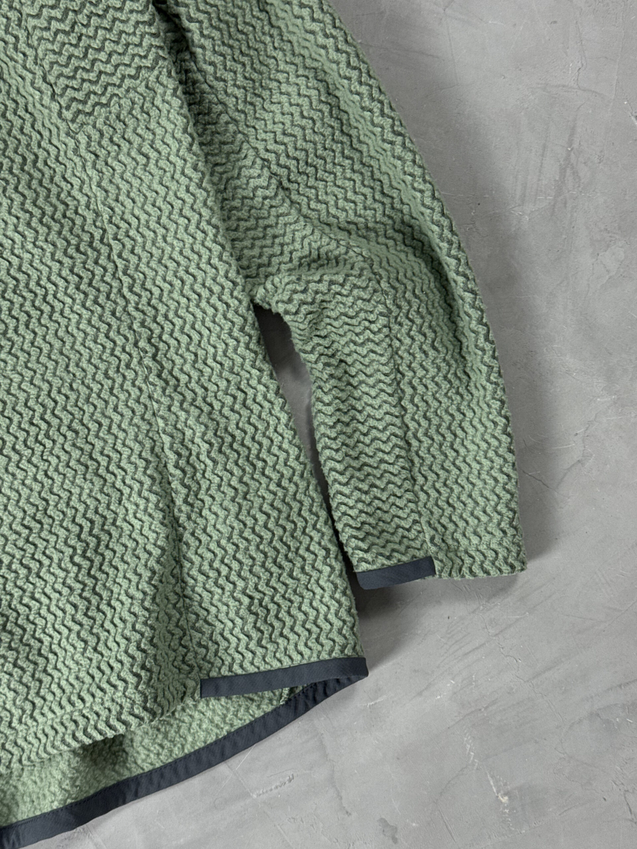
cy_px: 424
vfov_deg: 39.7
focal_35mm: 48
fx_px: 1178
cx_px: 318
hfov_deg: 30.3
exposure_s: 1/60
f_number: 1.78
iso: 160
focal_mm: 6.76
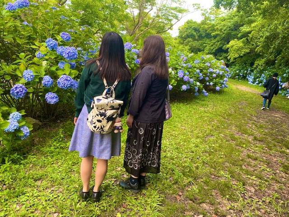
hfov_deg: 67.3
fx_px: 217
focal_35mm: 26
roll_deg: -8.6
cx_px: 144
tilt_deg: -13.4
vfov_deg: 53.1
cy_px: 108
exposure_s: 1/121
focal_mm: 4.25
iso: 64
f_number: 1.8
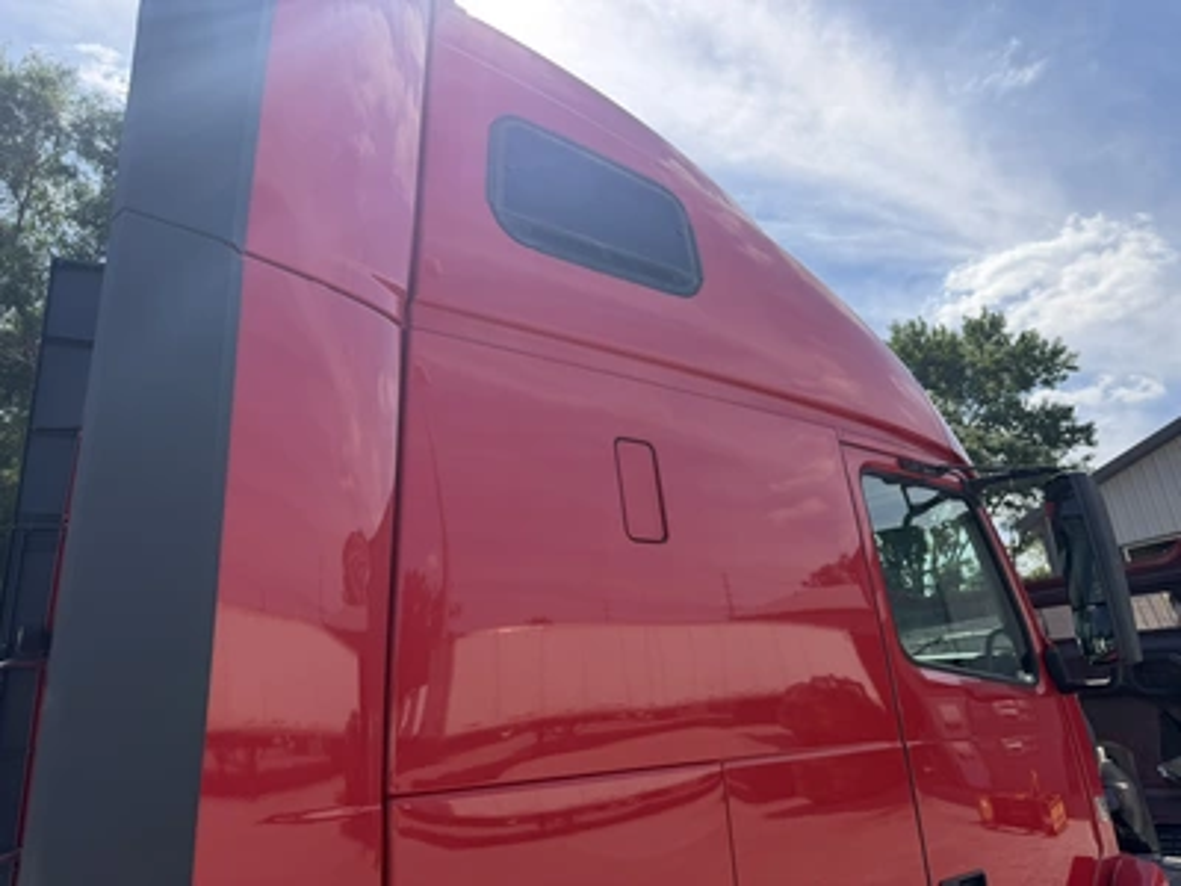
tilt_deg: +17.2
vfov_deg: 56.8
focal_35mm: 24
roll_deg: +6.0
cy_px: 443
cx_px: 590
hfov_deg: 71.6
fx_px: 819
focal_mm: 6.76
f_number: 1.78
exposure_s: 1/2445
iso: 80
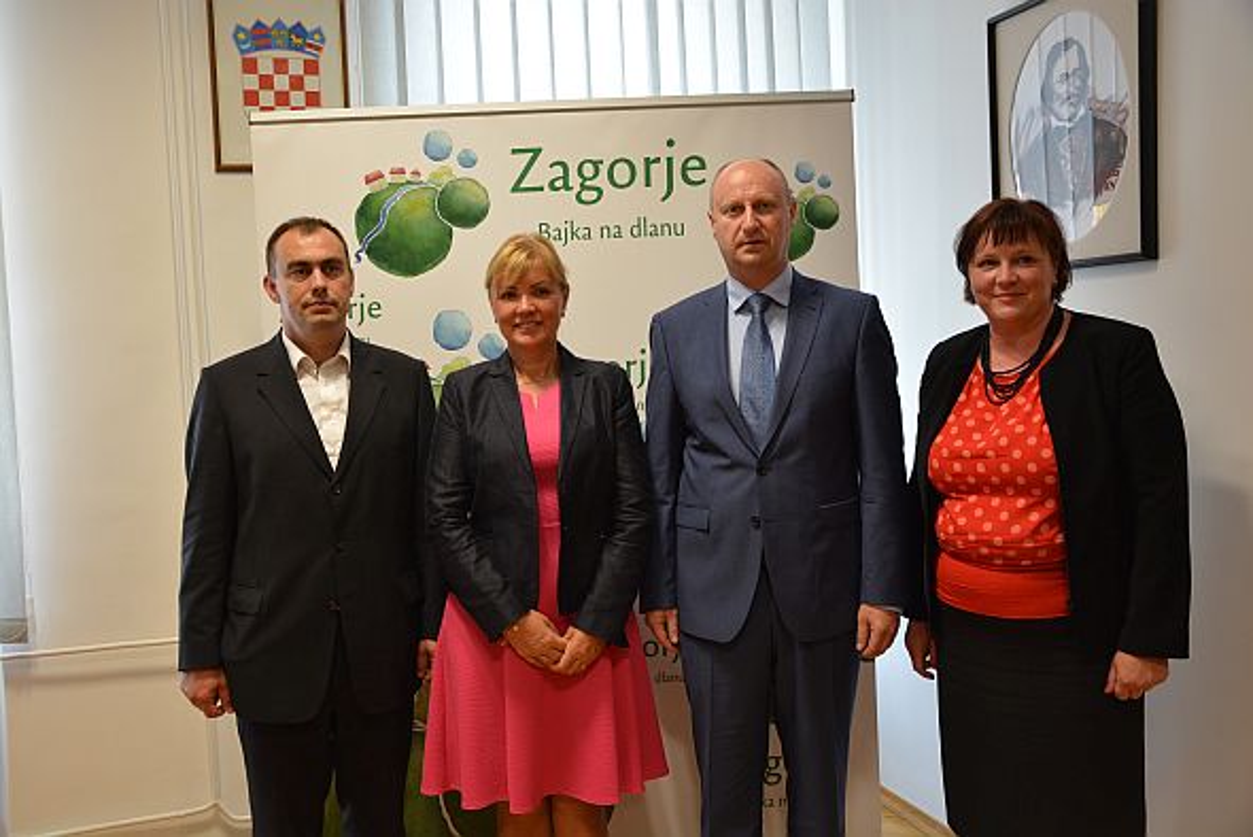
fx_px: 1149
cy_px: 418
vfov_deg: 40.0
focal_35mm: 33
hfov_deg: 57.2
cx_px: 626
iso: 720
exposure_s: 1/60
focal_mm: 22
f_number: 4
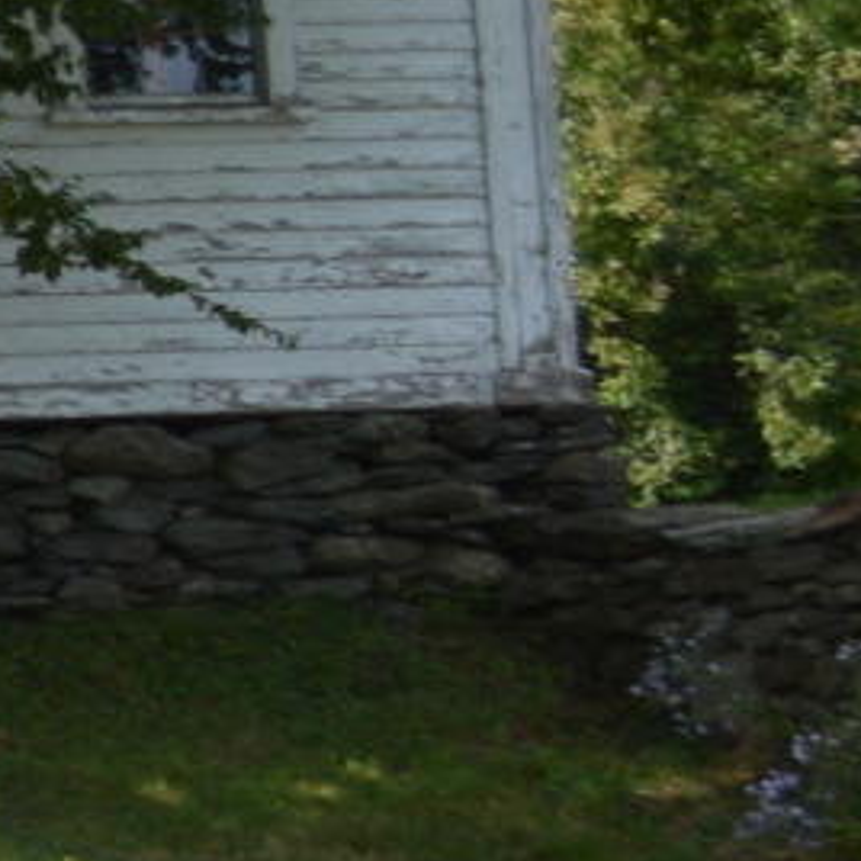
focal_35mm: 342
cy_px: 292
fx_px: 9624
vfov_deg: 5.1
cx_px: -3650
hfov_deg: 4.3
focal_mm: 24
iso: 100
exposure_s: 1/160
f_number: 6.3
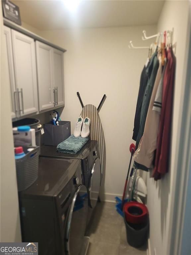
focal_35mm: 26
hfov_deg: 53.1
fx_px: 191
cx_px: 96
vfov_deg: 67.3
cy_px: 128
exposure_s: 1/60
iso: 250
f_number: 1.8
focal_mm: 5.4
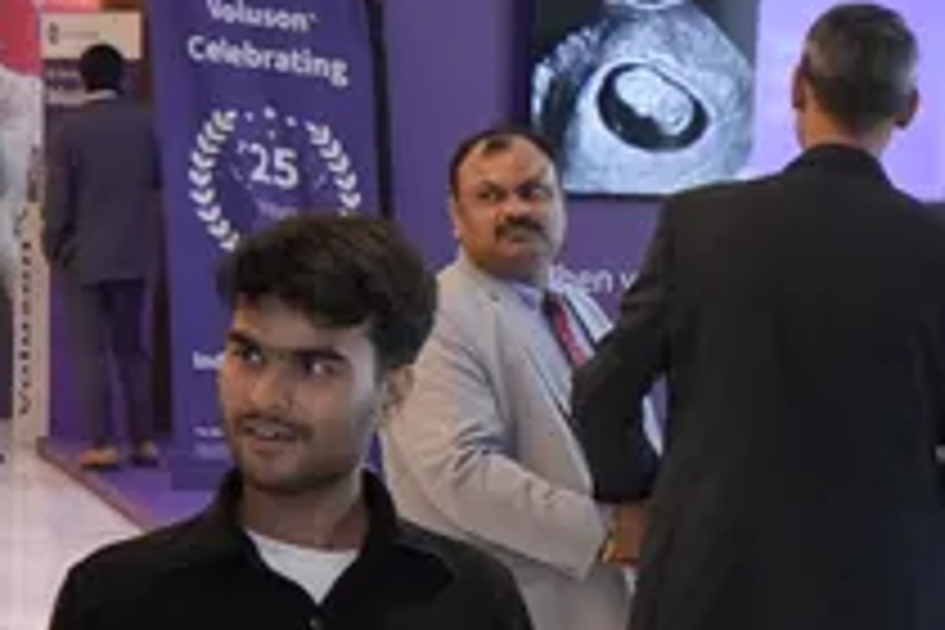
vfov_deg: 9.4
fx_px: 3832
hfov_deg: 14.1
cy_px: 484
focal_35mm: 146
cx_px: 477
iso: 1600
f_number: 4
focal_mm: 24
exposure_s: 1/160
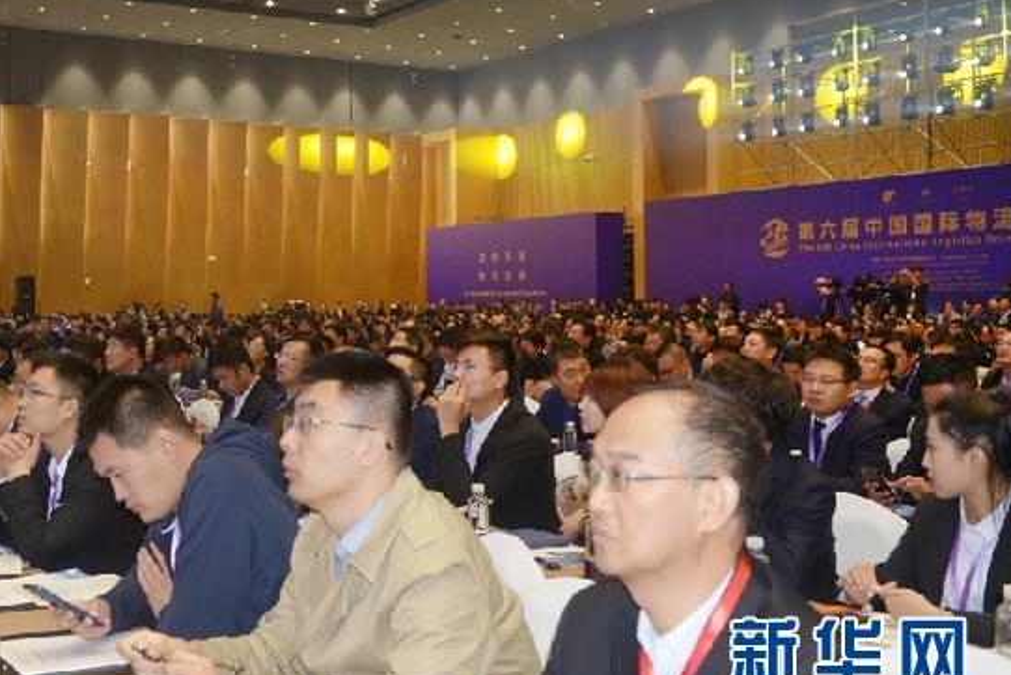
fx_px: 1321
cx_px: 256
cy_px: 258
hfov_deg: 40.7
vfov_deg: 28.6
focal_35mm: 47
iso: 400
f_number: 4
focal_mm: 31
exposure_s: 1/60
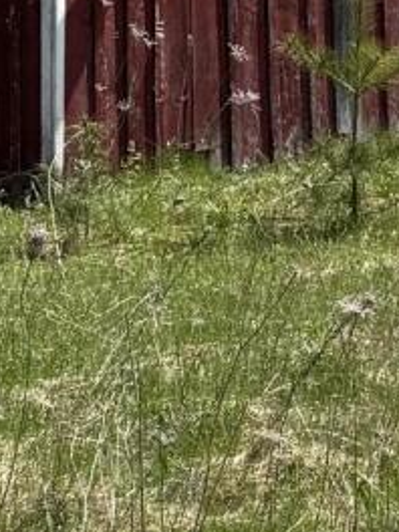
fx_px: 2797
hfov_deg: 8.0
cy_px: -163
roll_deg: -0.5
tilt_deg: +0.0
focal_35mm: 182
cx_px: -208
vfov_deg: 10.6
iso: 80
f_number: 1.78
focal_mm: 6.76
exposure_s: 1/3413
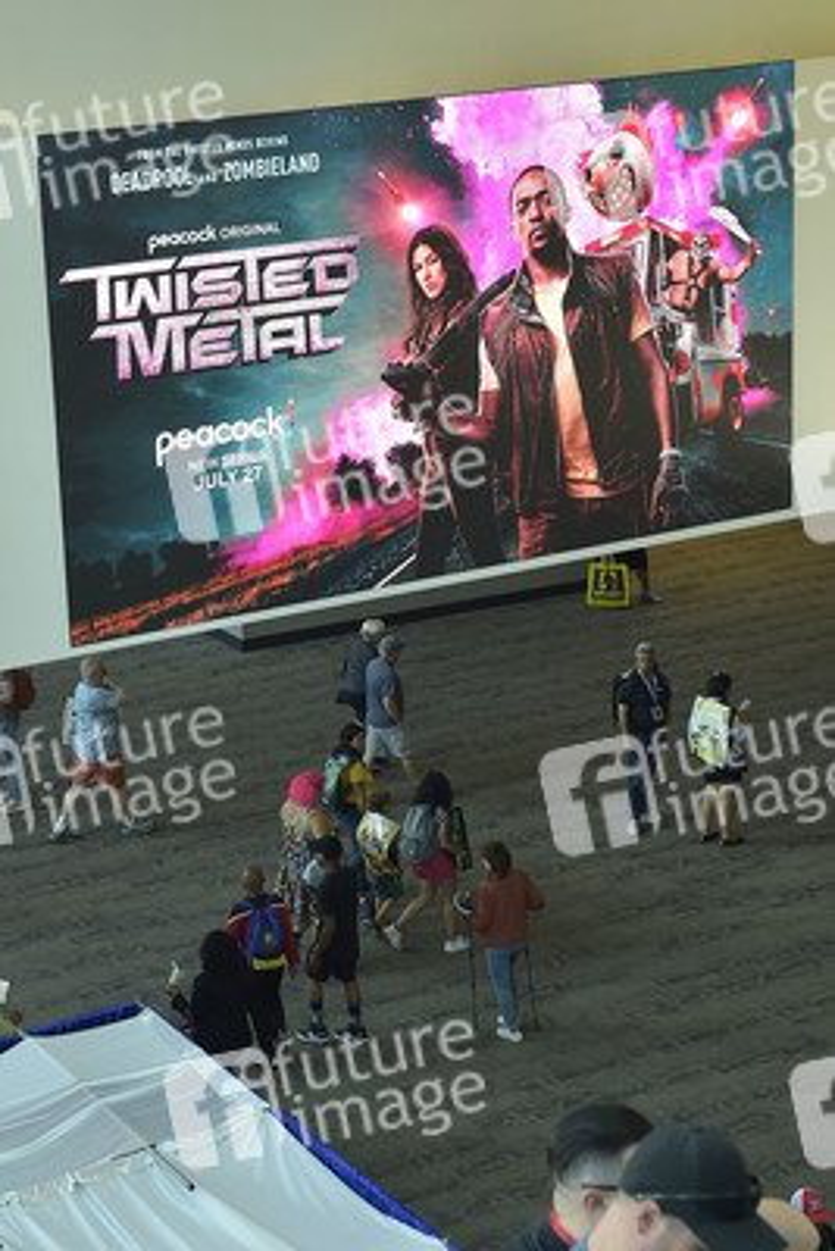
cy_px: 626
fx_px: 2016
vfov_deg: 34.5
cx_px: 418
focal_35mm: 58
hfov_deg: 23.4
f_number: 5
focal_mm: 58
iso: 1250
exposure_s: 1/250
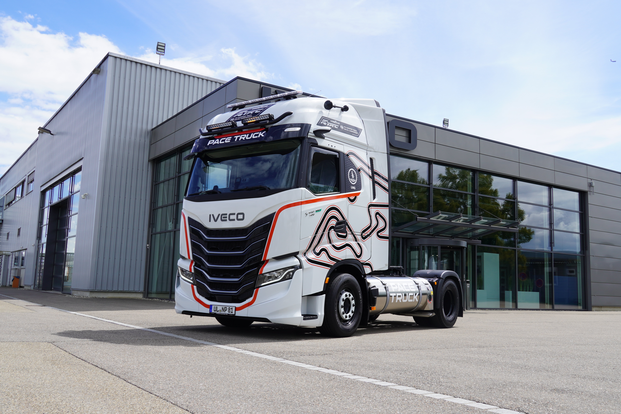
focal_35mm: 34
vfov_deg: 38.4
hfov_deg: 55.1
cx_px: 310
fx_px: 595
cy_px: 207
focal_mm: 23
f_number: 10
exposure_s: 1/160
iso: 100
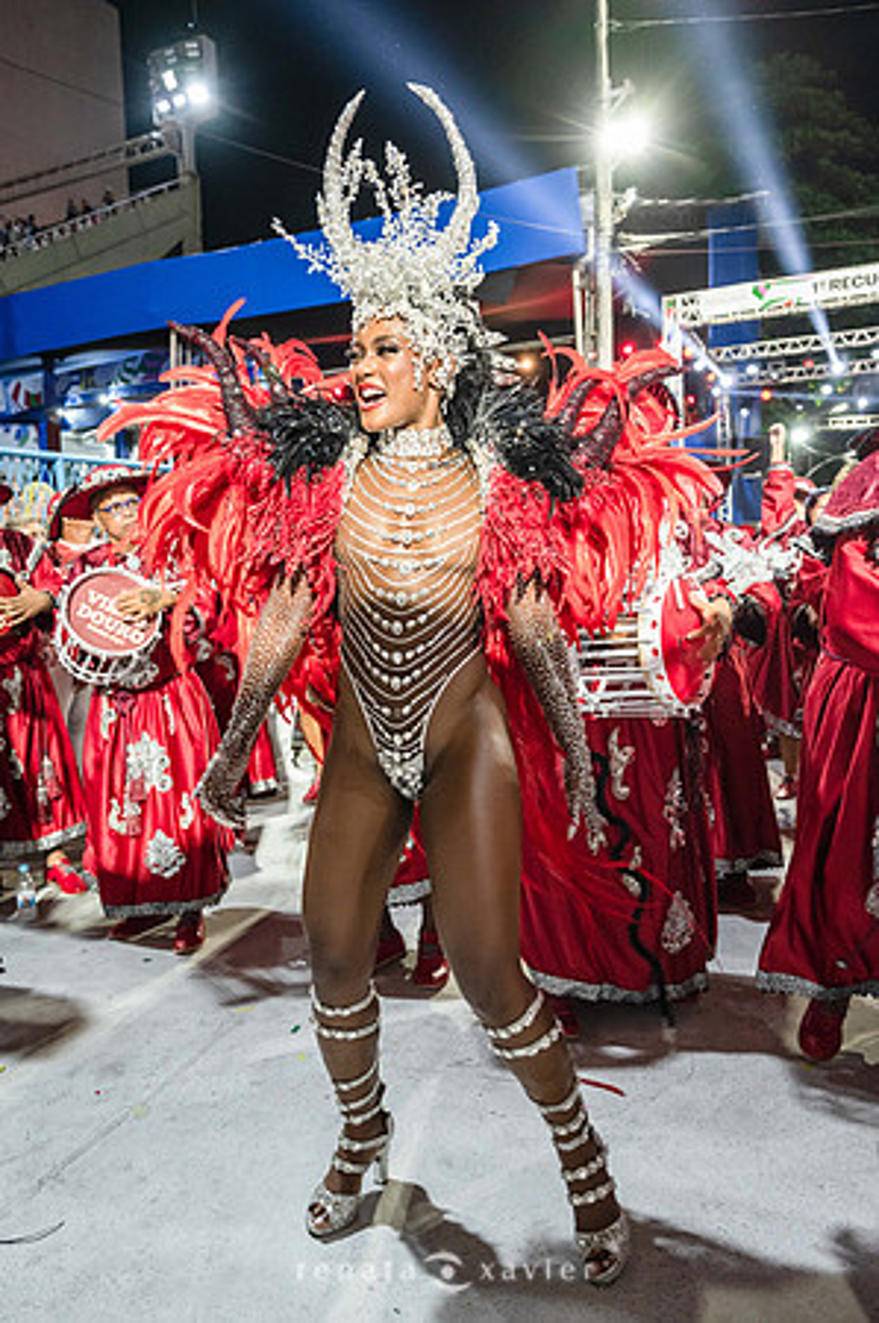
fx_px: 936
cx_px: 440
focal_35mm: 26
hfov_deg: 50.3
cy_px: 662
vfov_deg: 70.5
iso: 5000
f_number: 4
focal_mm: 25.5
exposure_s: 1/250
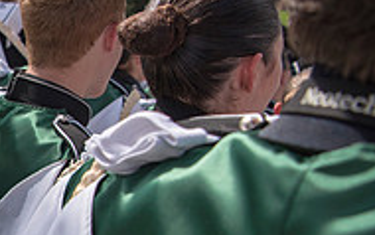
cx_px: -186
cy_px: 250
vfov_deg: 15.8
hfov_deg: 21.5
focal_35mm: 81
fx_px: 828
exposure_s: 1/2500
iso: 200
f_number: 4.5
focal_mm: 26
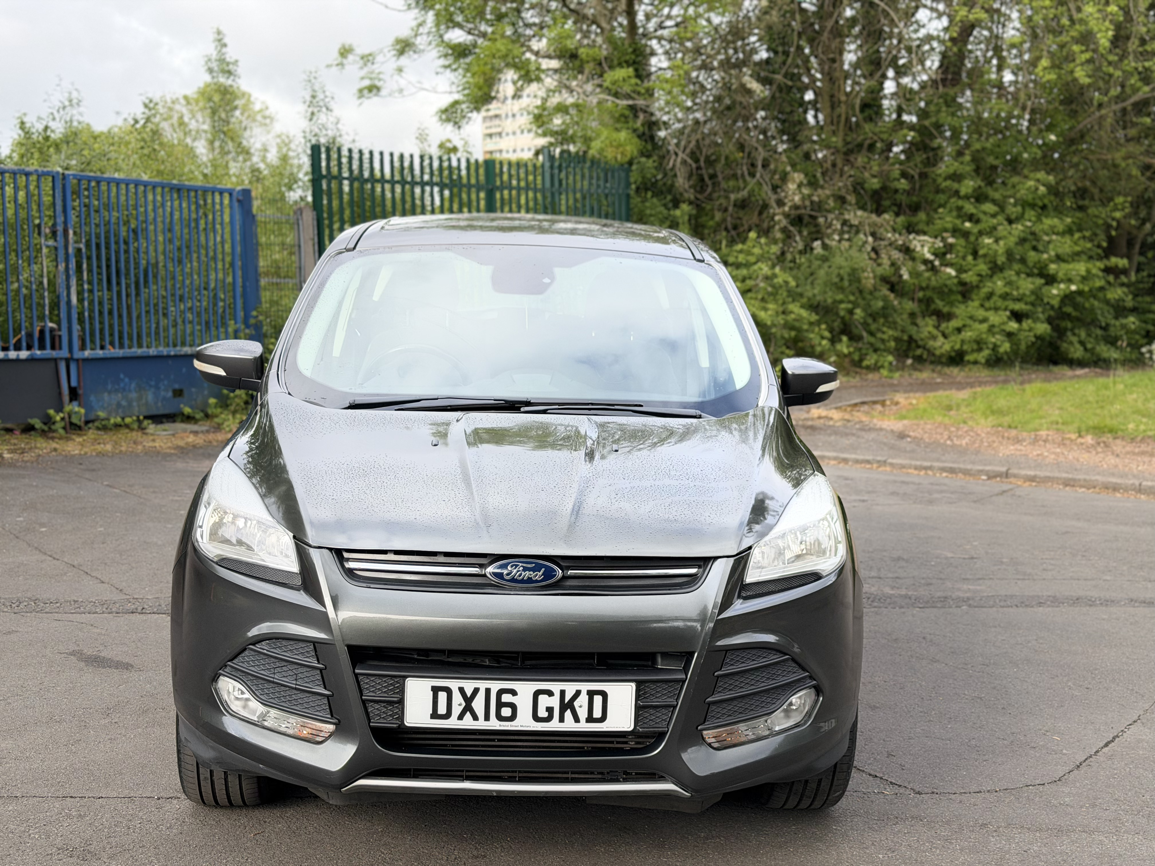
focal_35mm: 48
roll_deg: +0.5
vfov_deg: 30.3
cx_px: 578
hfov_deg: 39.7
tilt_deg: -4.3
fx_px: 1602
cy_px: 433
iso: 80
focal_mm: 6.76
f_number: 1.78
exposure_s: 1/1353
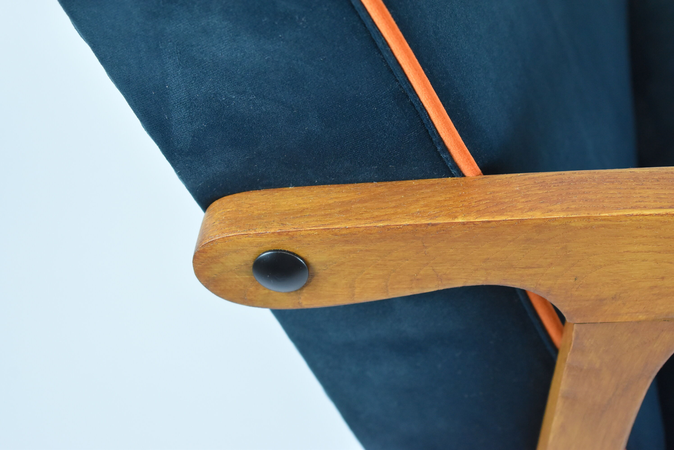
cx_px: 337
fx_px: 1546
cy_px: 225
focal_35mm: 82
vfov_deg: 16.6
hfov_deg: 24.6
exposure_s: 1/125
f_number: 5.6
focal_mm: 55
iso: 2000
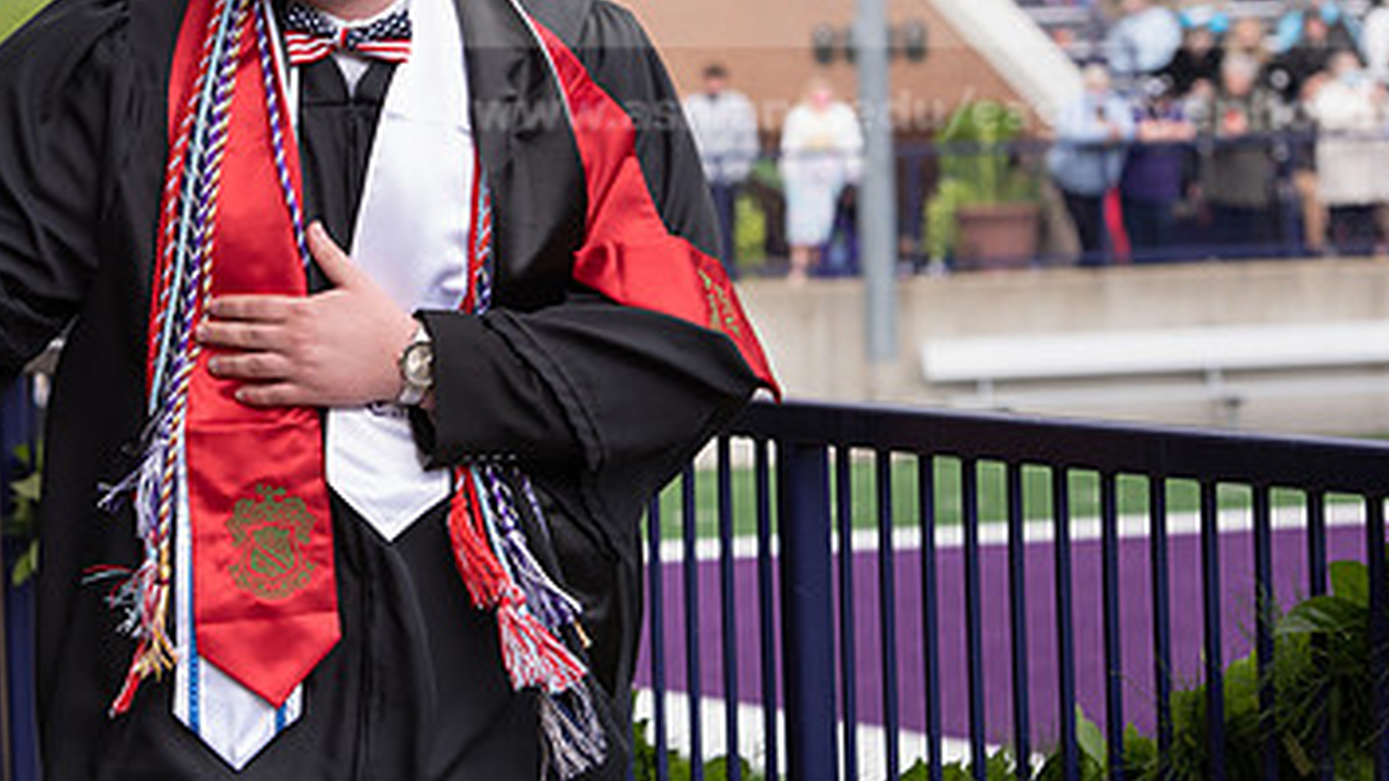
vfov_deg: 6.7
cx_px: 294
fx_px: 6629
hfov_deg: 11.9
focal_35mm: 180
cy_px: 194
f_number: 5.6
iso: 200
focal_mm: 105
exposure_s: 1/200
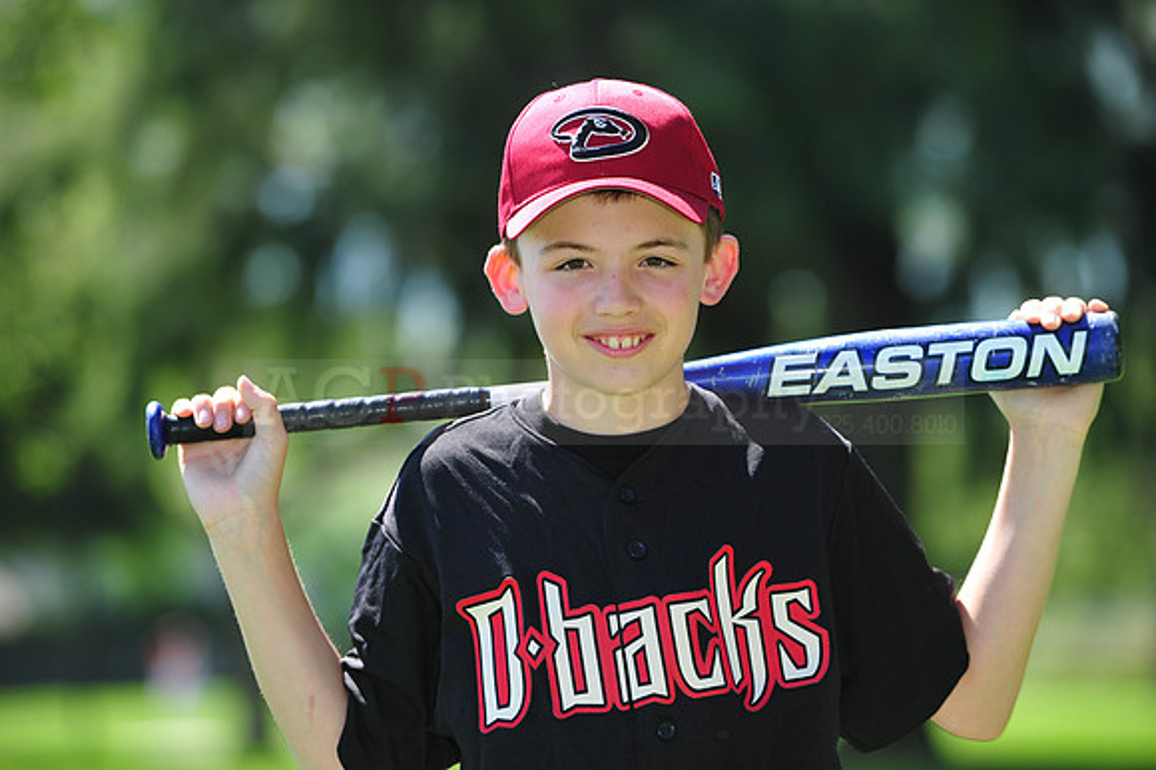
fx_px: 6418
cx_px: 578
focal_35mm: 200
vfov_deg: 6.9
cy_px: 385
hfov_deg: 10.3
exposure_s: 1/400
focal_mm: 200
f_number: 4.5
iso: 200
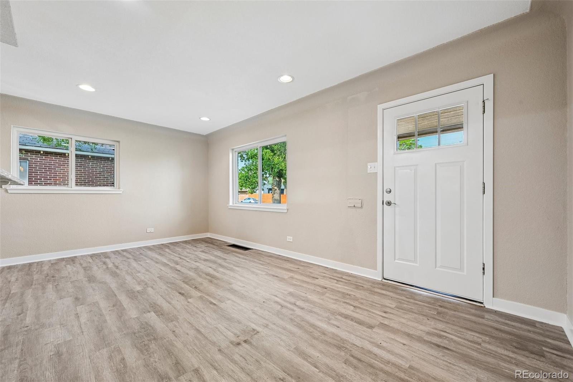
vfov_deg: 81.2
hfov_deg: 104.3
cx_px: 286
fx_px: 223
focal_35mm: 14
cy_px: 191
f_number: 10
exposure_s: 1/13
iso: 400
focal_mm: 14
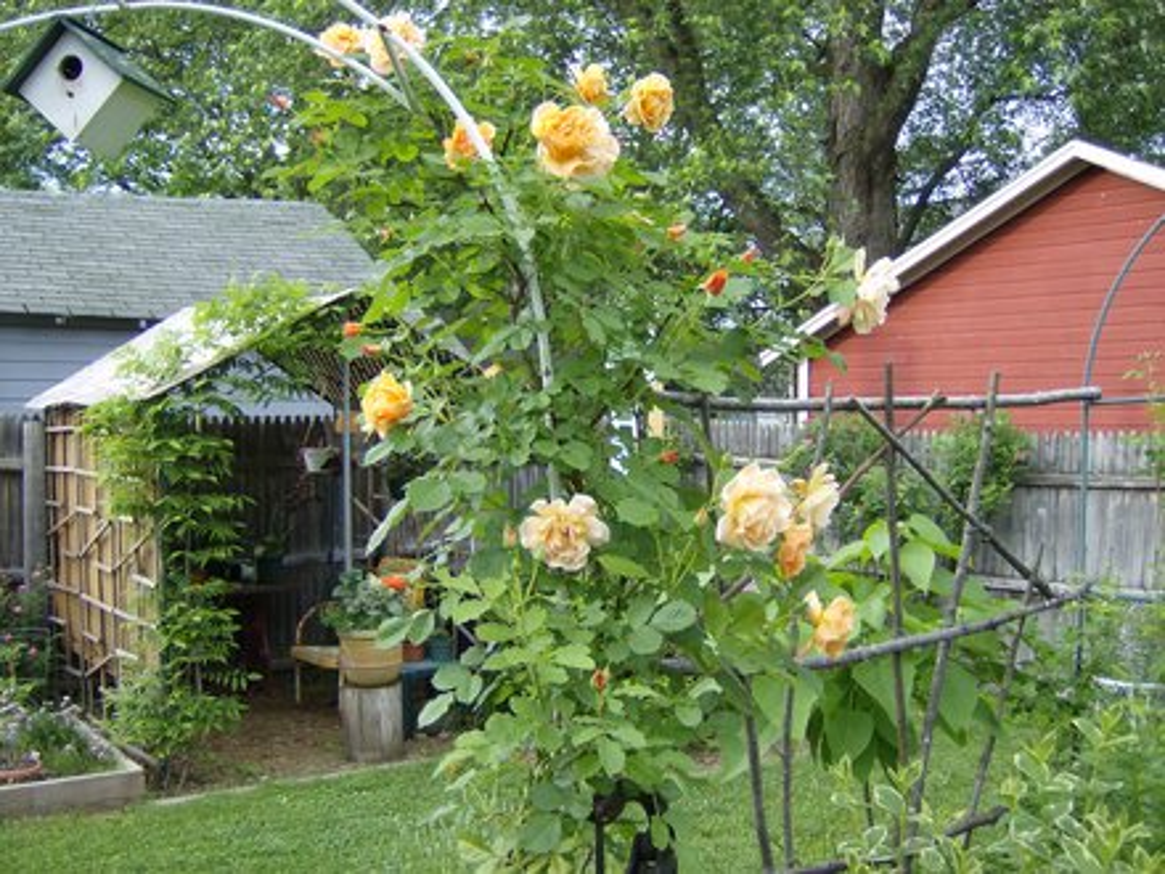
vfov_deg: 39.7
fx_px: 1212
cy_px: 437
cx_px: 582
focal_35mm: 36
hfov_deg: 51.4
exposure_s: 1/95
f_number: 2.8
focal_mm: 6
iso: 100
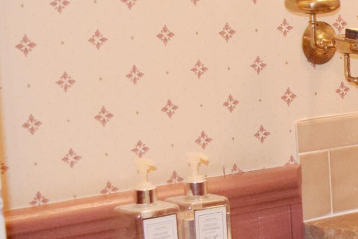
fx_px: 1283
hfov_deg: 14.6
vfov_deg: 10.6
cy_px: 228
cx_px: 559
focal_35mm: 129
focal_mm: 18
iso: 1800
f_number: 3.5
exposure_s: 1/60
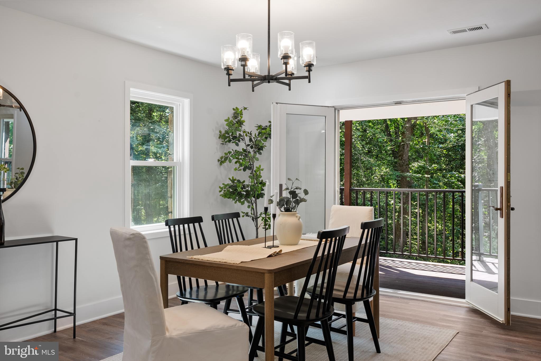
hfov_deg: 58.7
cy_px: 180
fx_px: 481
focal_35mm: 32
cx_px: 270
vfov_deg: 41.1
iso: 200
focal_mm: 32
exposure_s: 1/8
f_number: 8
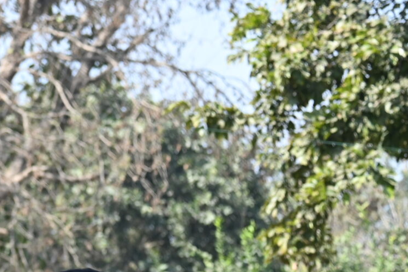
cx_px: -274
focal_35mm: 375
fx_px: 4247
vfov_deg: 3.7
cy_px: 417
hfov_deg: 5.4
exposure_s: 1/250
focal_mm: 73
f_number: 5.6
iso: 140
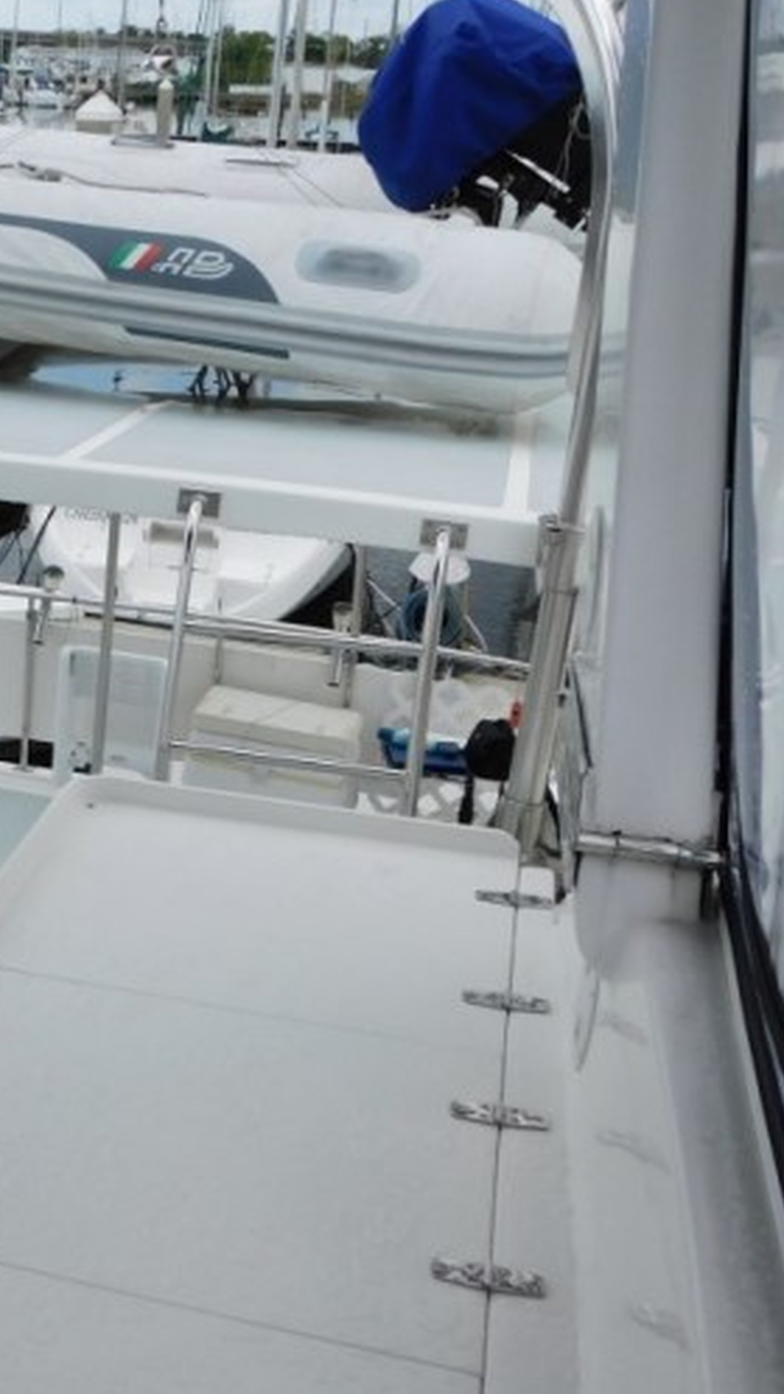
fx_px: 1812
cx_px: -132
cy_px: 672
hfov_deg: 22.7
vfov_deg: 42.1
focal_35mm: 49
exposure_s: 1/400
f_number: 6.4
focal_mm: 4.9
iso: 125
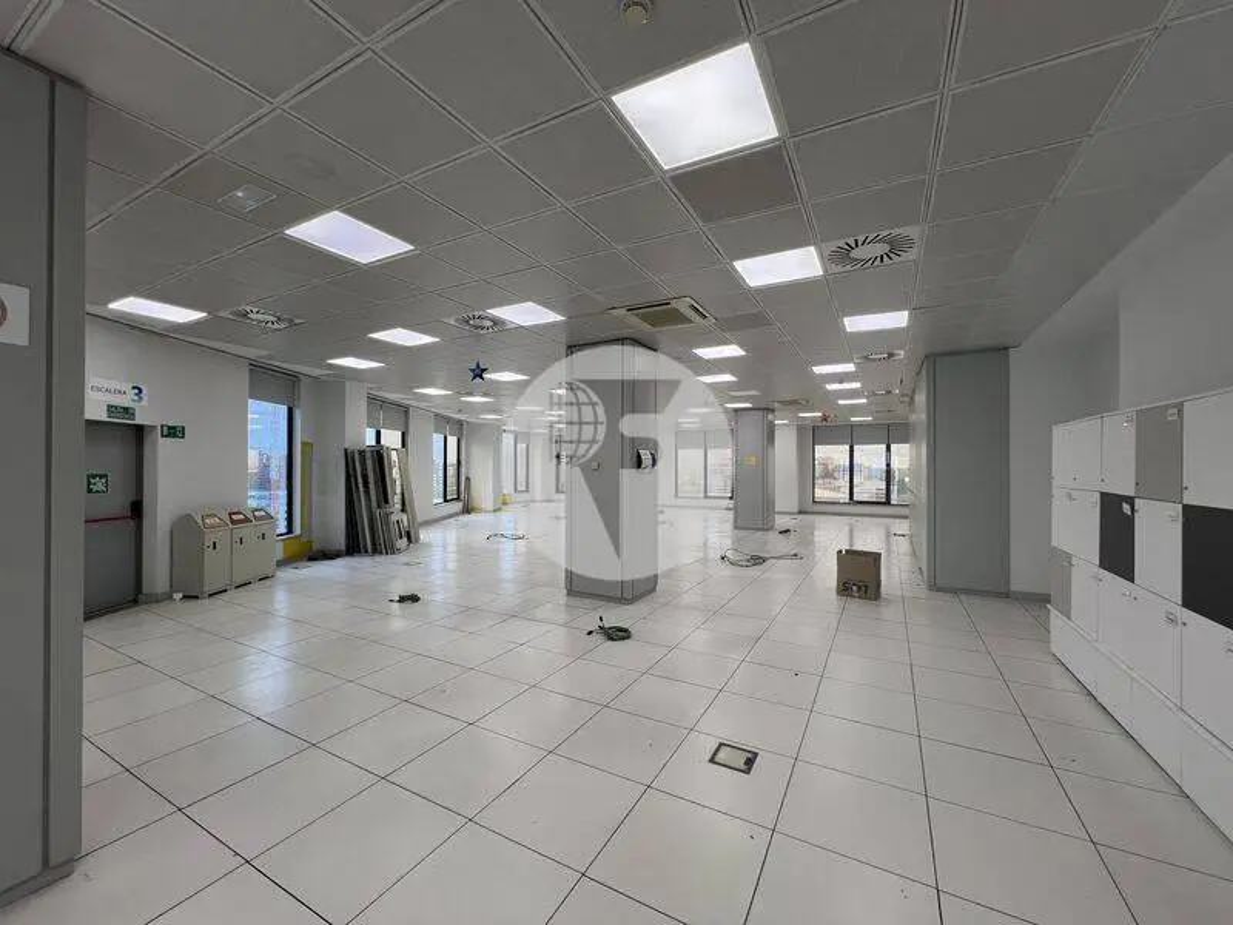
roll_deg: -0.4
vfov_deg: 89.9
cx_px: 616
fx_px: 463
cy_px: 462
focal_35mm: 13
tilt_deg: +0.2
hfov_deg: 106.2
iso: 32
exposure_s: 1/99
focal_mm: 1.57
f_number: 1.8
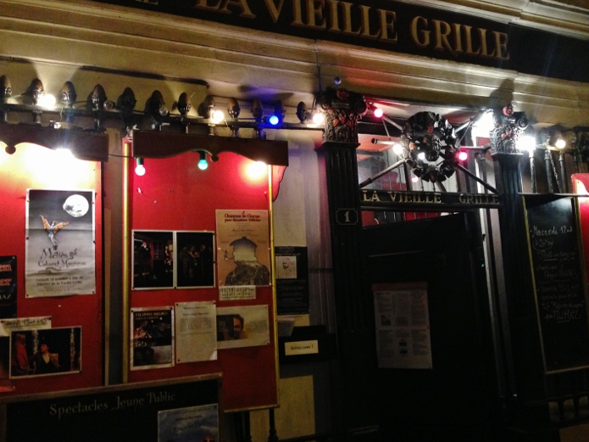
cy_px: 216
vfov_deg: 37.7
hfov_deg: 49.0
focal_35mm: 38
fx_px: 646
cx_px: 312
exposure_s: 1/20
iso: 400
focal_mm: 4.13
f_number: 2.4
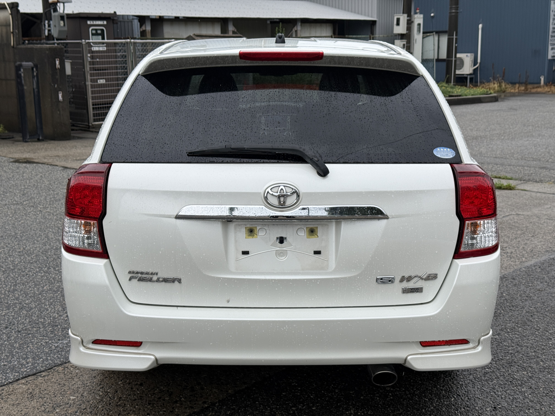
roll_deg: +1.6
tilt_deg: -11.3
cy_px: 208
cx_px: 278
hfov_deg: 39.7
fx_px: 770
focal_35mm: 48
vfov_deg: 30.3
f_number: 1.78
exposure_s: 1/1116
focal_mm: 6.76
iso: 64
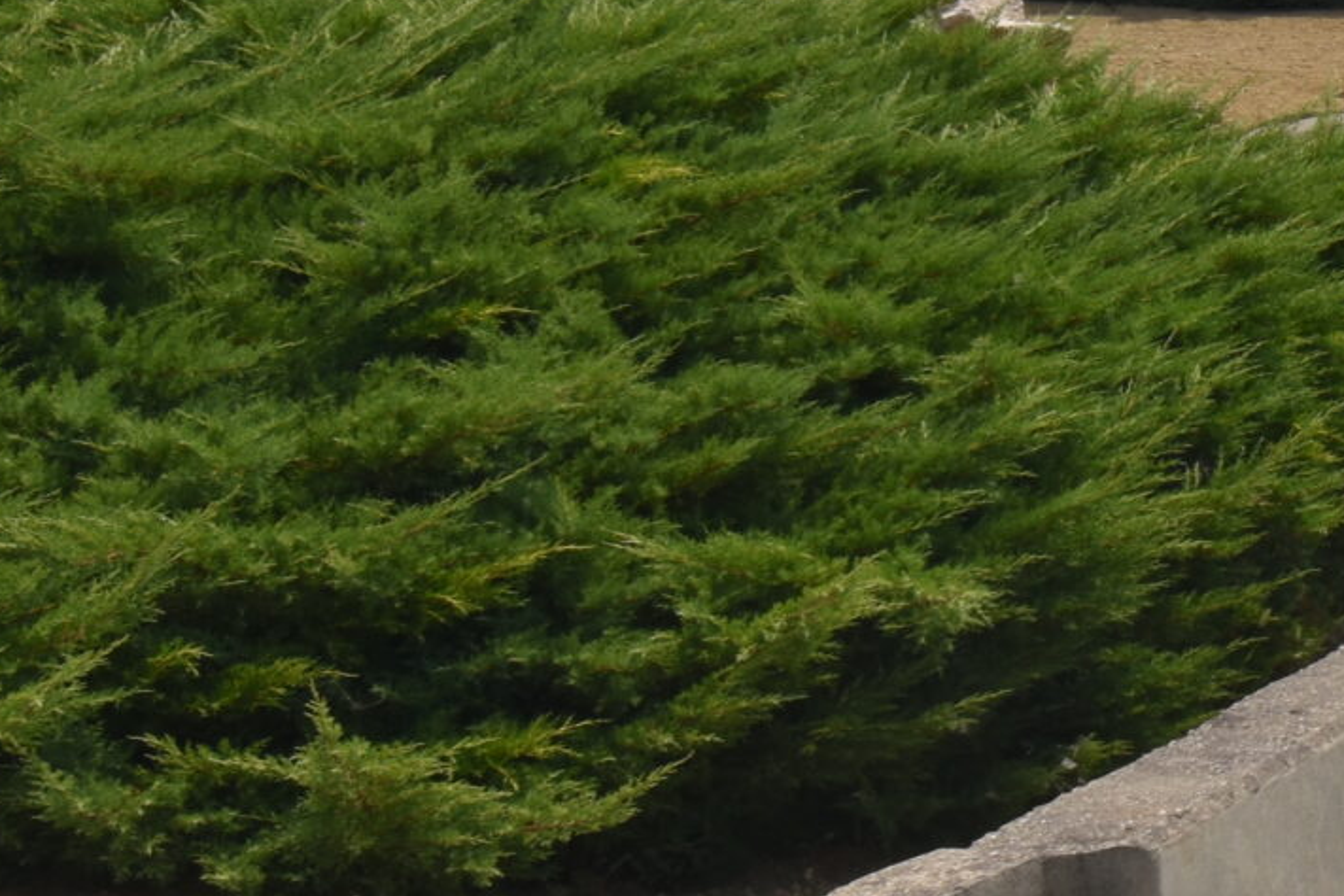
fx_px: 4032
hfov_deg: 17.0
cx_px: 2059
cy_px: 271
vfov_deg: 12.7
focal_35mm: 108
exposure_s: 1/200
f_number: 11
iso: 100
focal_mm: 20
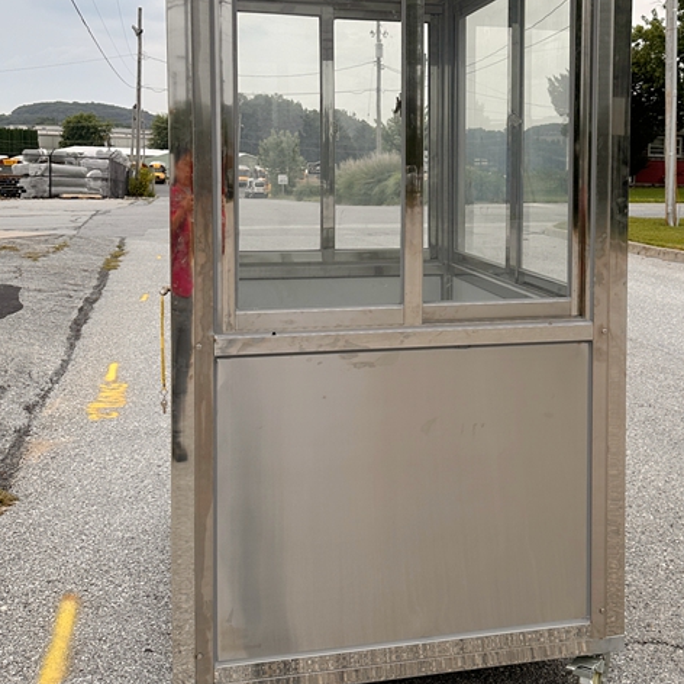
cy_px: 236
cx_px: 494
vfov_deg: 36.5
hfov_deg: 36.1
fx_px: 1028
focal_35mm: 46
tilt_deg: -2.5
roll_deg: -2.9
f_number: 1.78
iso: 80
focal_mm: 6.86
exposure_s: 1/4762
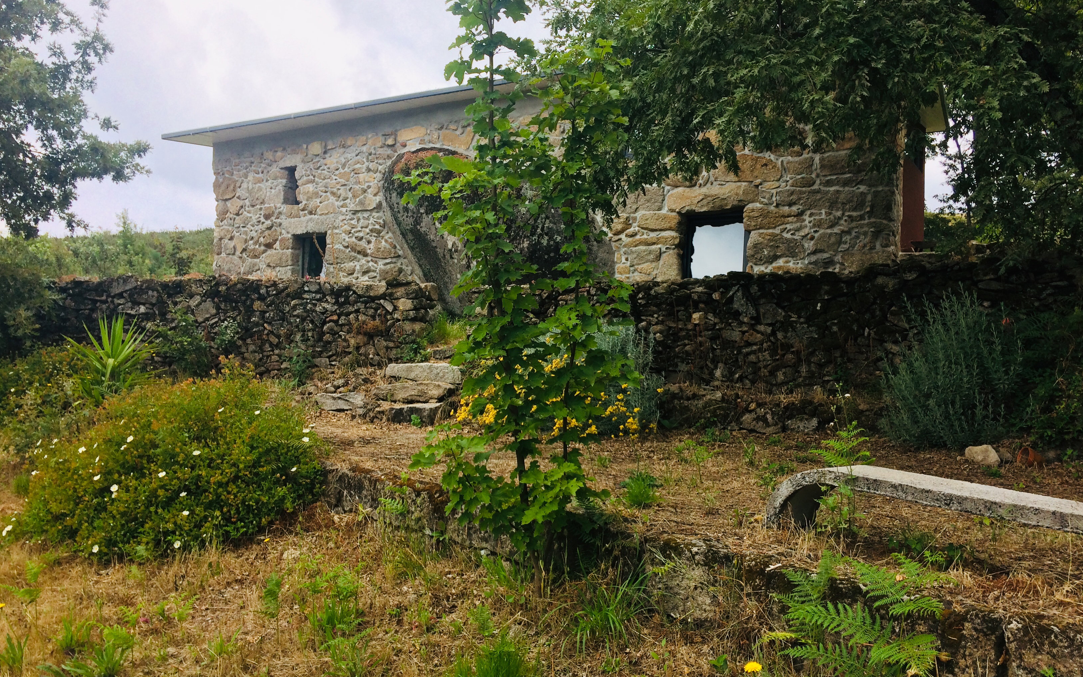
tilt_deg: +0.8
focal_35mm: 31
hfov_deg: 61.2
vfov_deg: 40.6
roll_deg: -2.2
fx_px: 915
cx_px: 539
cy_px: 350
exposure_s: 1/1026
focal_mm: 4.15
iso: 32
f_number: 2.2
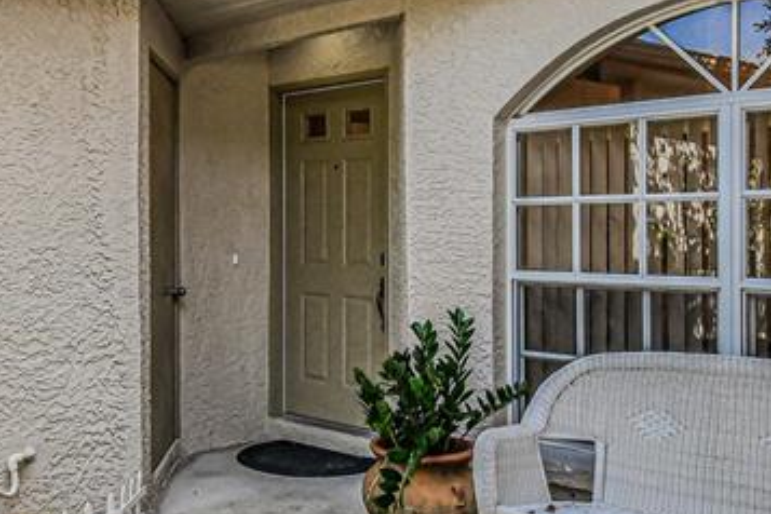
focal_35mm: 43
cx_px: 296
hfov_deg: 45.1
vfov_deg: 31.2
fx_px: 921
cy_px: 240
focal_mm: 10
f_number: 8
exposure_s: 1/125
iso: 400
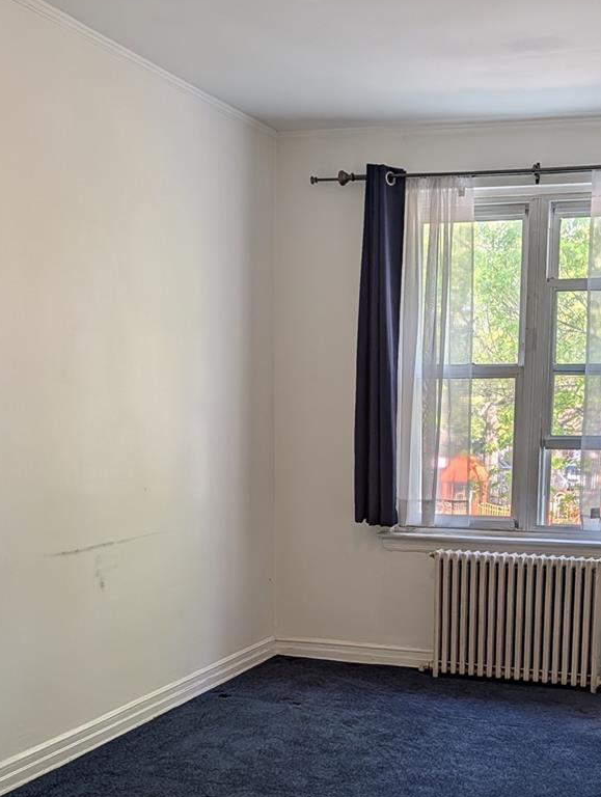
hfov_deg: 30.2
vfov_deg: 38.3
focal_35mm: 48
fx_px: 1107
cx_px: 395
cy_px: 619
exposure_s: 1/197
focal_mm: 6.9
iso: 18
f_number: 1.68
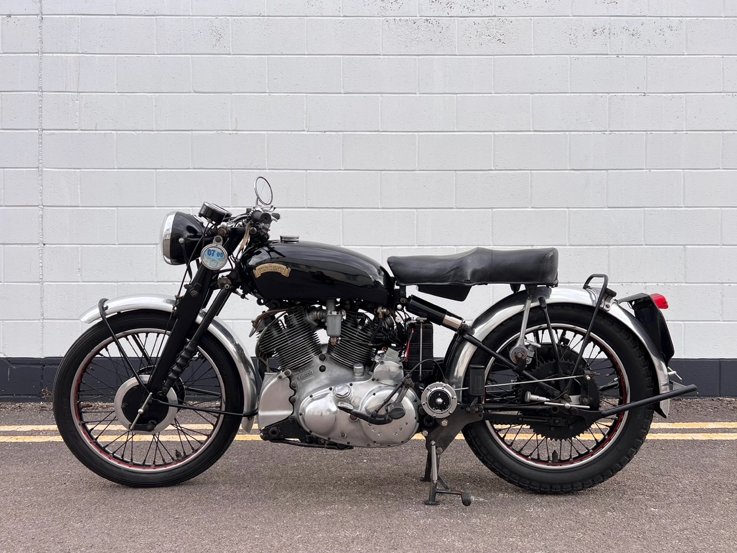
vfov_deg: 53.1
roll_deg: +0.0
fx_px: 554
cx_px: 368
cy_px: 276
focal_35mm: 26
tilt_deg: +0.1
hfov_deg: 67.3
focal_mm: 5.7
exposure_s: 1/859
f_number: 1.5
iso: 50
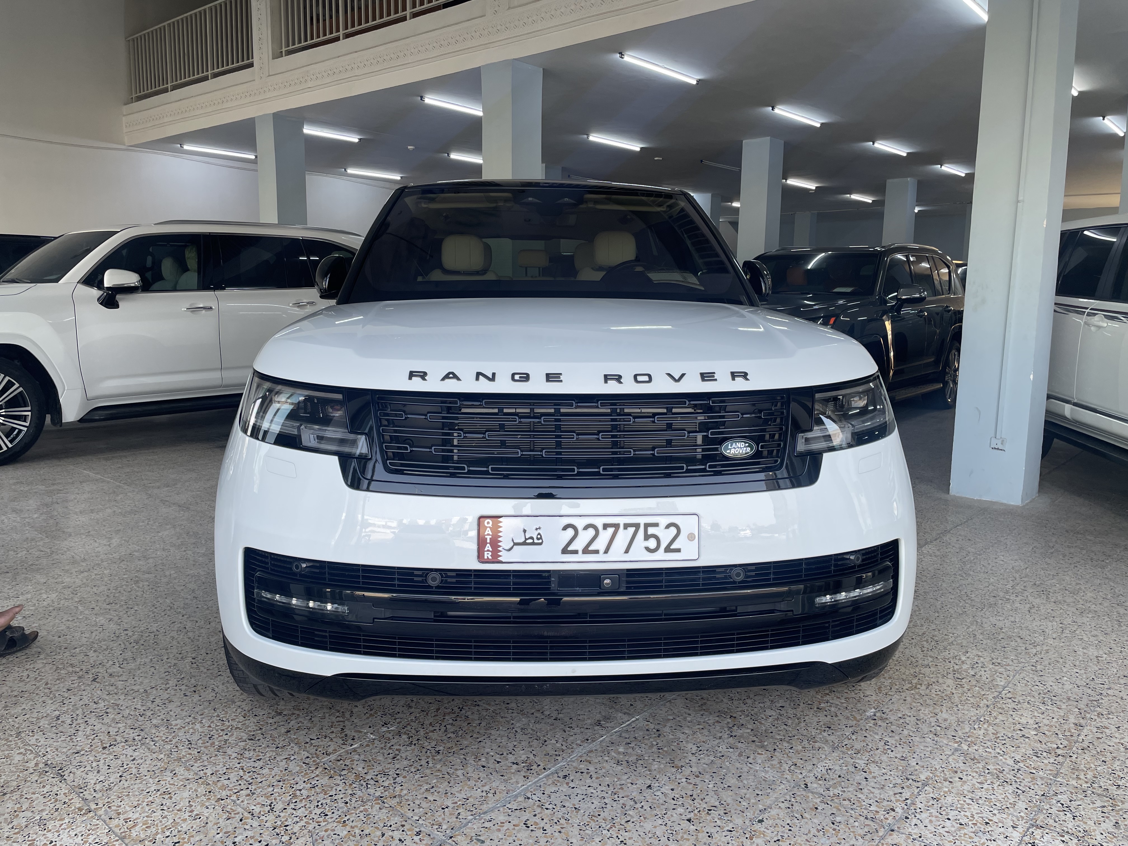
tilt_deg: -8.4
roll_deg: -1.3
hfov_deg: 67.3
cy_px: 423
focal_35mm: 26
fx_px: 847
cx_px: 564
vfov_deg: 53.1
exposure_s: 1/309
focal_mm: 4.2
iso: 32
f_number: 1.6
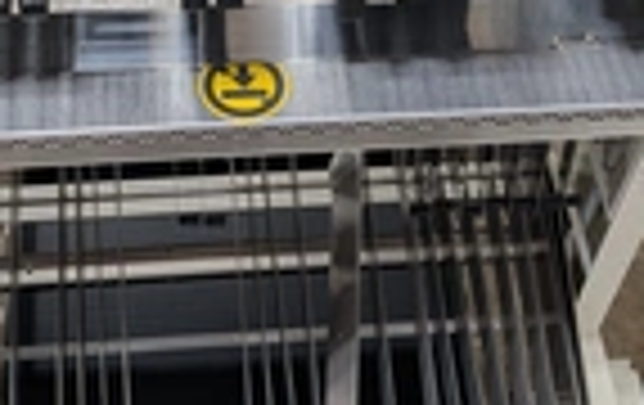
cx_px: 241
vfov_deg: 18.2
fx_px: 1249
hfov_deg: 28.8
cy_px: 54
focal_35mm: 71
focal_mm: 6.9
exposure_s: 1/60
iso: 41
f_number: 1.68
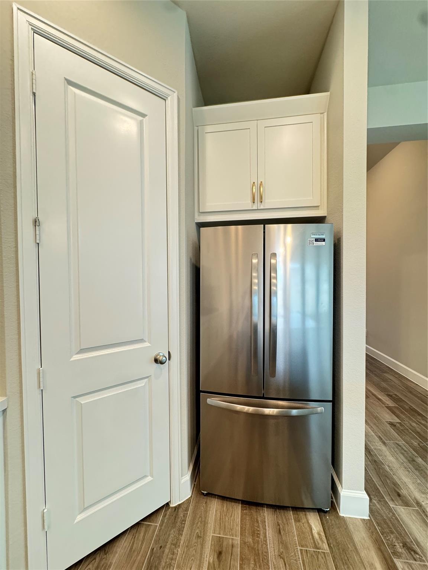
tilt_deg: -3.1
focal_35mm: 14
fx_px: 231
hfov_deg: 85.7
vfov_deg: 102.1
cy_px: 285
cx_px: 214
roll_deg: +1.1
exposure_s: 1/60
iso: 320
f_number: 2.2
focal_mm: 2.22
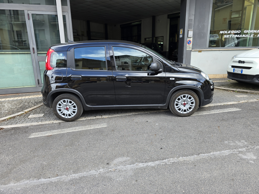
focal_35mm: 23
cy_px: 97
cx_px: 130
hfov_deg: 73.9
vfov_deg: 58.9
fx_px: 172
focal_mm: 6.3
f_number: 1.7
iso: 20
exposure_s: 1/180
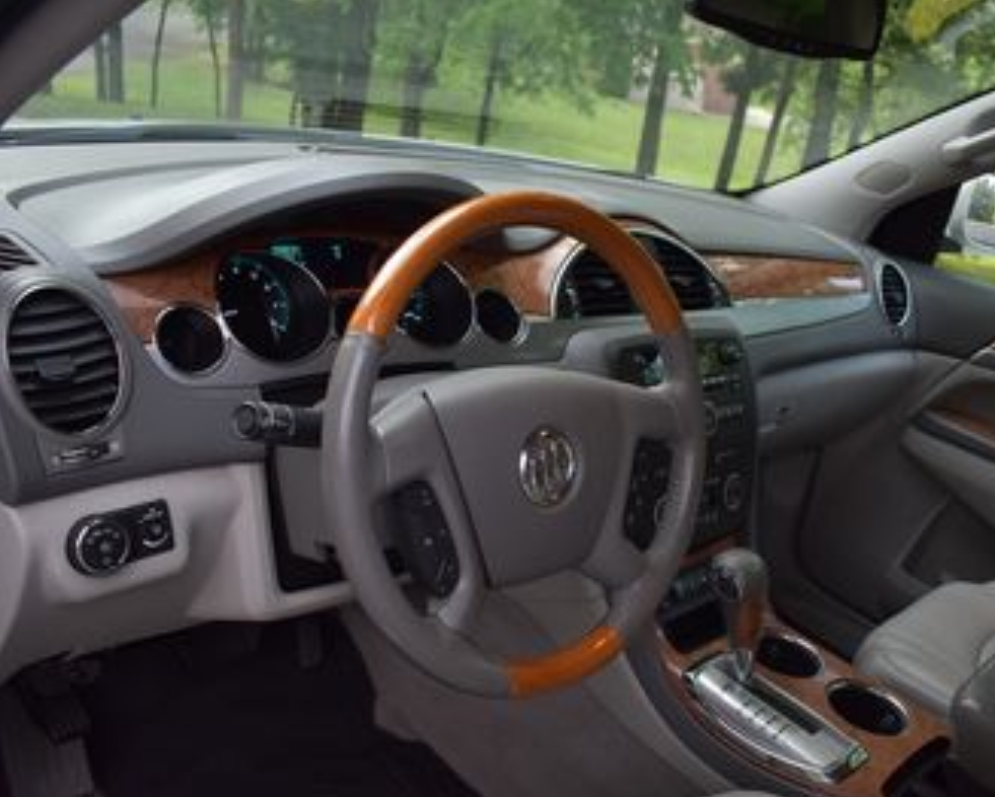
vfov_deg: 47.2
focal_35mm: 31
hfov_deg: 57.0
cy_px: 400
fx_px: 913
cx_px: 557
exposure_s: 1/250
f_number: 3.5
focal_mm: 18
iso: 450
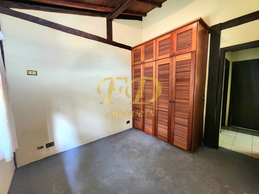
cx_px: 130
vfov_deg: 89.9
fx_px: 97
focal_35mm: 13
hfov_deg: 106.2
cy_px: 97
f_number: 2.2
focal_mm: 2.2
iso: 400
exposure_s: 1/60.2
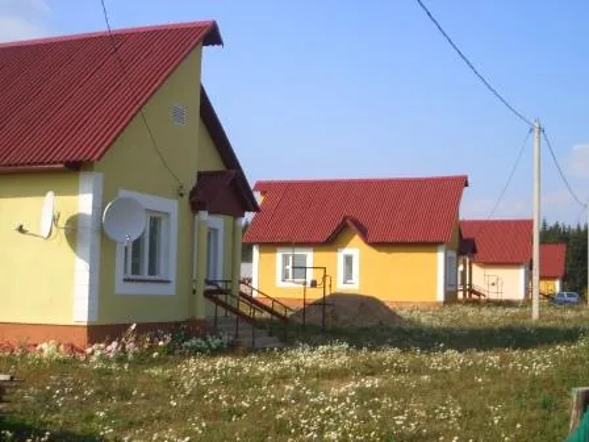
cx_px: 294
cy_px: 221
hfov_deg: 36.8
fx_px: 885
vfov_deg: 28.0
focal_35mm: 52
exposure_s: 1/80
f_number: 9.2
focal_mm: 6.9
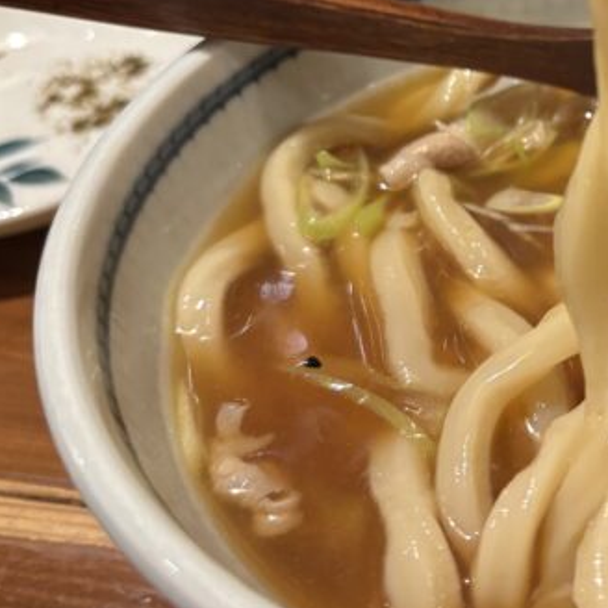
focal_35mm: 56
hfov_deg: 28.6
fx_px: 1113
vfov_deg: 30.0
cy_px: 139
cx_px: 614
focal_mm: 5.96
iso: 400
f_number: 1.6
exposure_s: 1/50
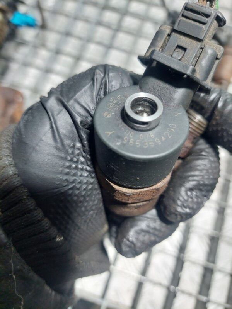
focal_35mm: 25
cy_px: 154
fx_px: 223
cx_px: 116
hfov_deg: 54.9
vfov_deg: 69.4
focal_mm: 5.23
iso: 125
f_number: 1.8
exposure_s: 1/50
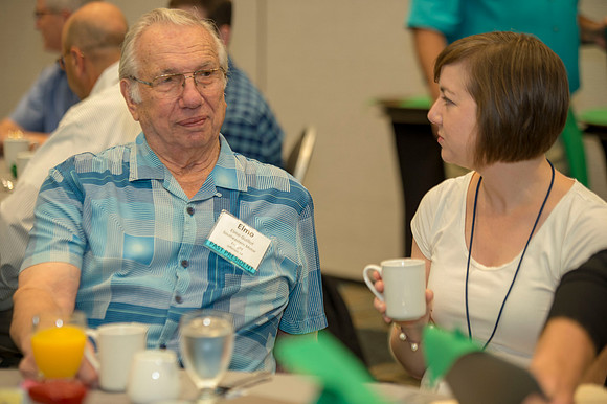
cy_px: 202
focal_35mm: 130
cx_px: 304
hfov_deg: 15.8
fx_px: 2191
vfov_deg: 10.5
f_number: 2.8
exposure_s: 1/160
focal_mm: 130
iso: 1600
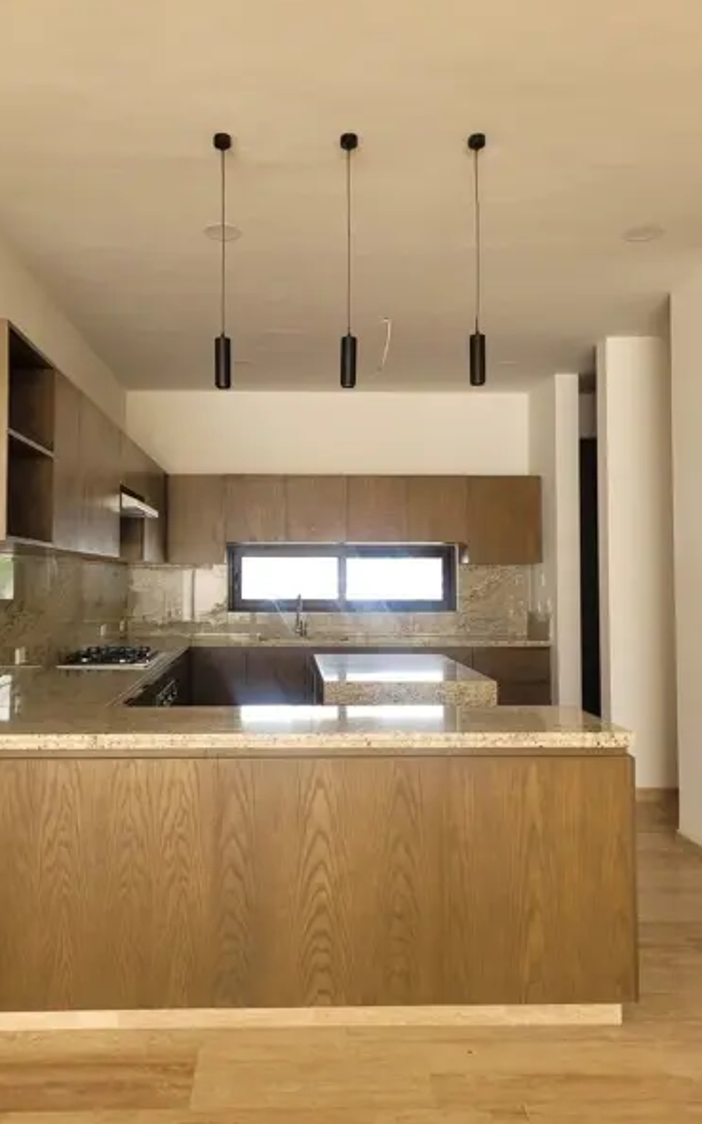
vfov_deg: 66.5
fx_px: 858
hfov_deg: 44.4
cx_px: 304
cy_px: 555
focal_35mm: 28
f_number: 1.8
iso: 80
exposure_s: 1/120
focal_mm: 5.4
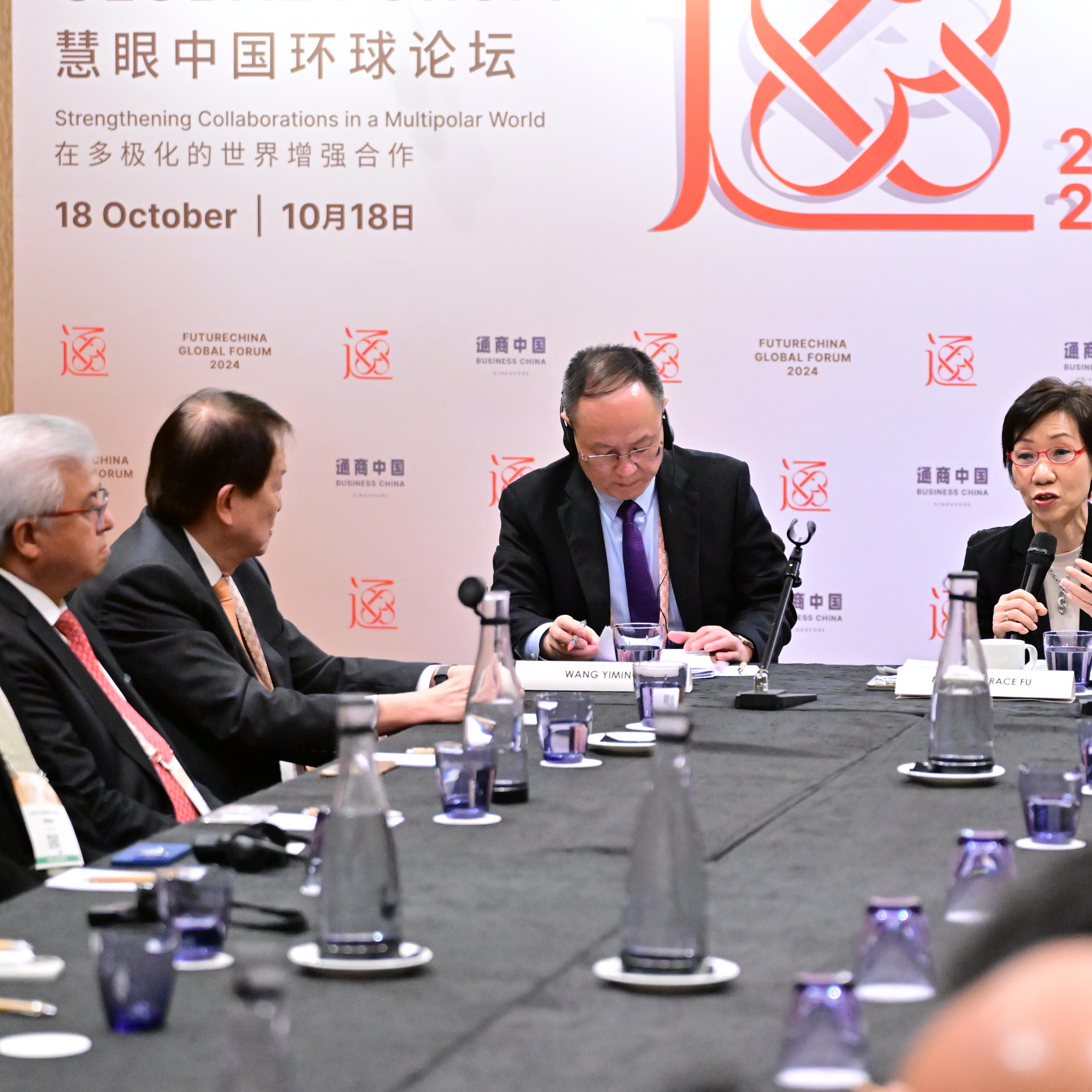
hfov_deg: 12.2
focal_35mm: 143
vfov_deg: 12.2
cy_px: 515
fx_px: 5104
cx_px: 792
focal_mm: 89
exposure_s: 1/320
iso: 6400
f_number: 2.8
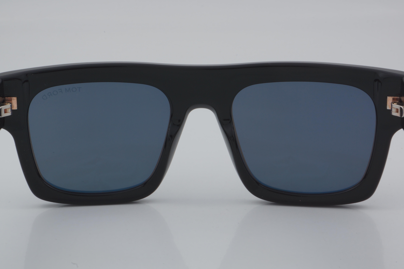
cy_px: 134
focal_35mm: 82
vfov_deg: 16.6
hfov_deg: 24.6
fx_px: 926
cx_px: 202
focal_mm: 55
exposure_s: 1/4
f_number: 32
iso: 100
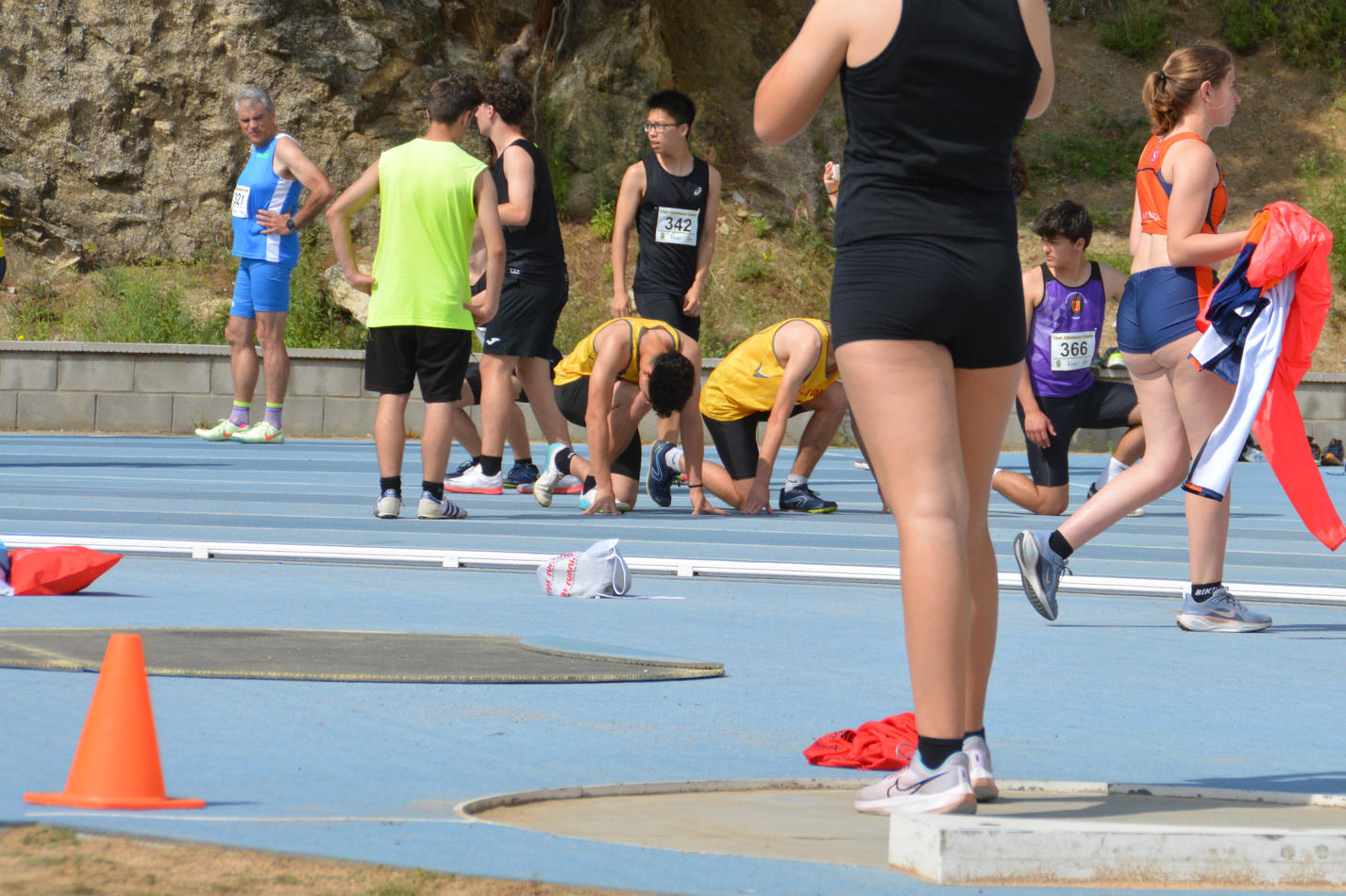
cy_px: 306
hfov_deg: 10.0
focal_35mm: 205
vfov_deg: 6.7
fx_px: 7652
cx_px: 958
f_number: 7.1
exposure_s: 1/2000
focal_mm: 95
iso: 400
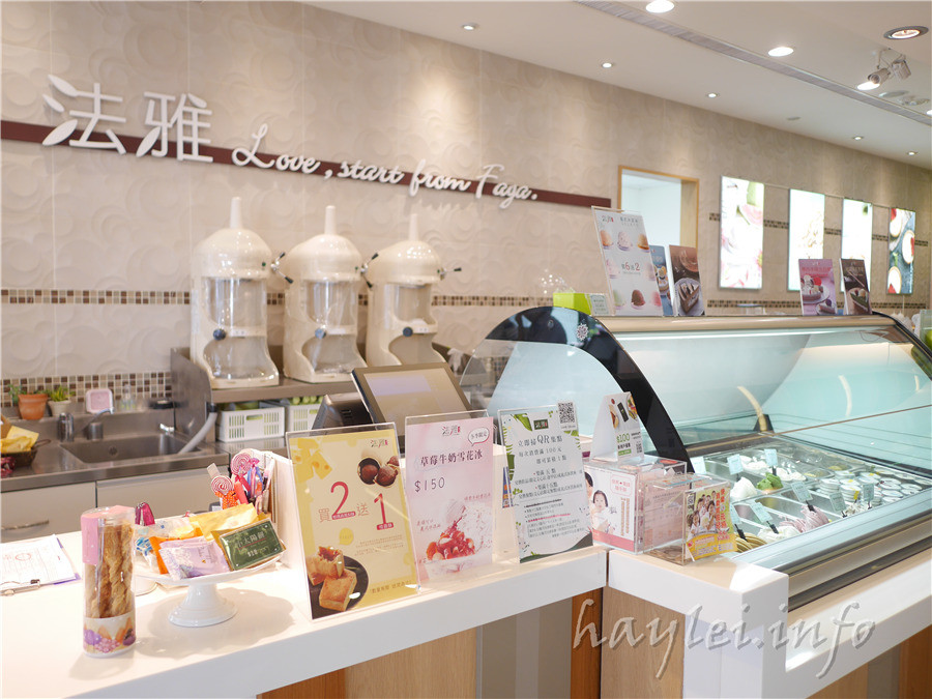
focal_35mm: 30
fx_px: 808
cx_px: 466
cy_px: 350
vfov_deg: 46.8
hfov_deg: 60.0
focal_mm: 15
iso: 250
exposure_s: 1/60
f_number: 1.7
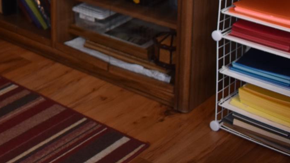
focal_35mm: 85
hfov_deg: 23.5
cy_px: -125
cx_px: -30
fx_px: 654
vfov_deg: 13.0
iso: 800
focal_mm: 18
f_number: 4
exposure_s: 1/200
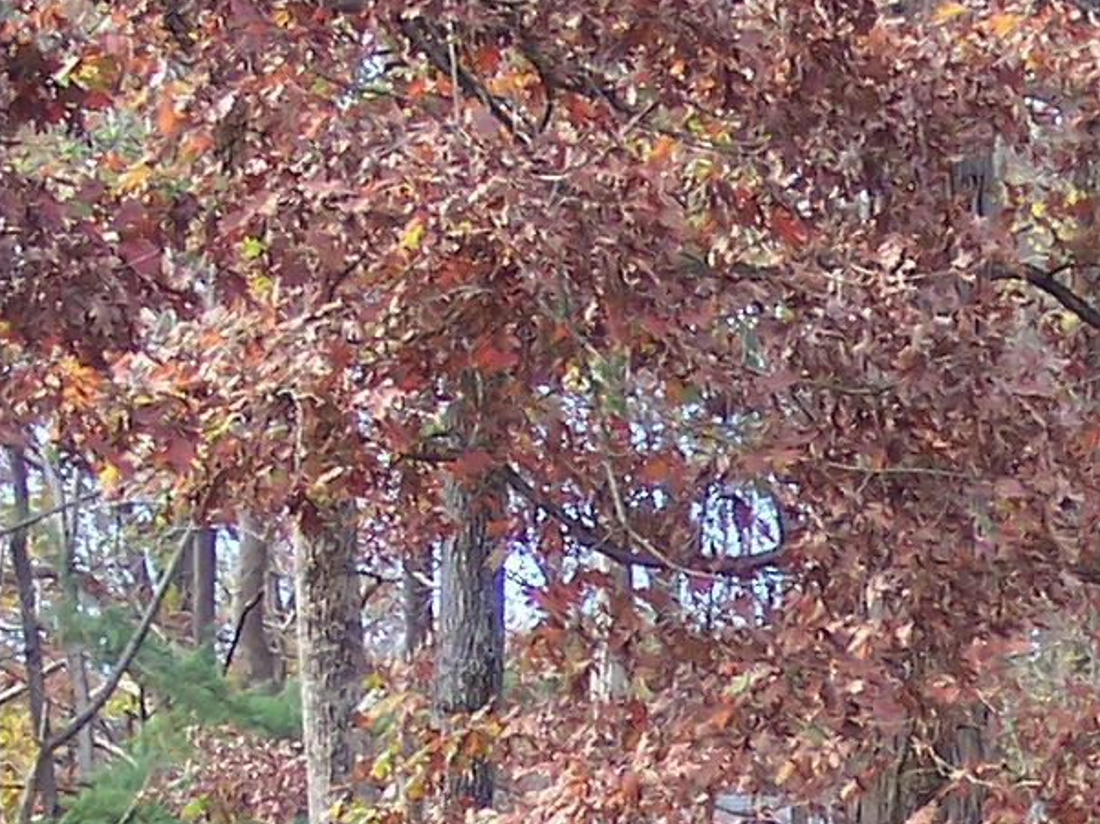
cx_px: 1243
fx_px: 5177
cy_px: 1344
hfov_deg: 11.9
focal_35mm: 163
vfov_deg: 8.8
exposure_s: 1/250
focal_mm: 8
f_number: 2.8
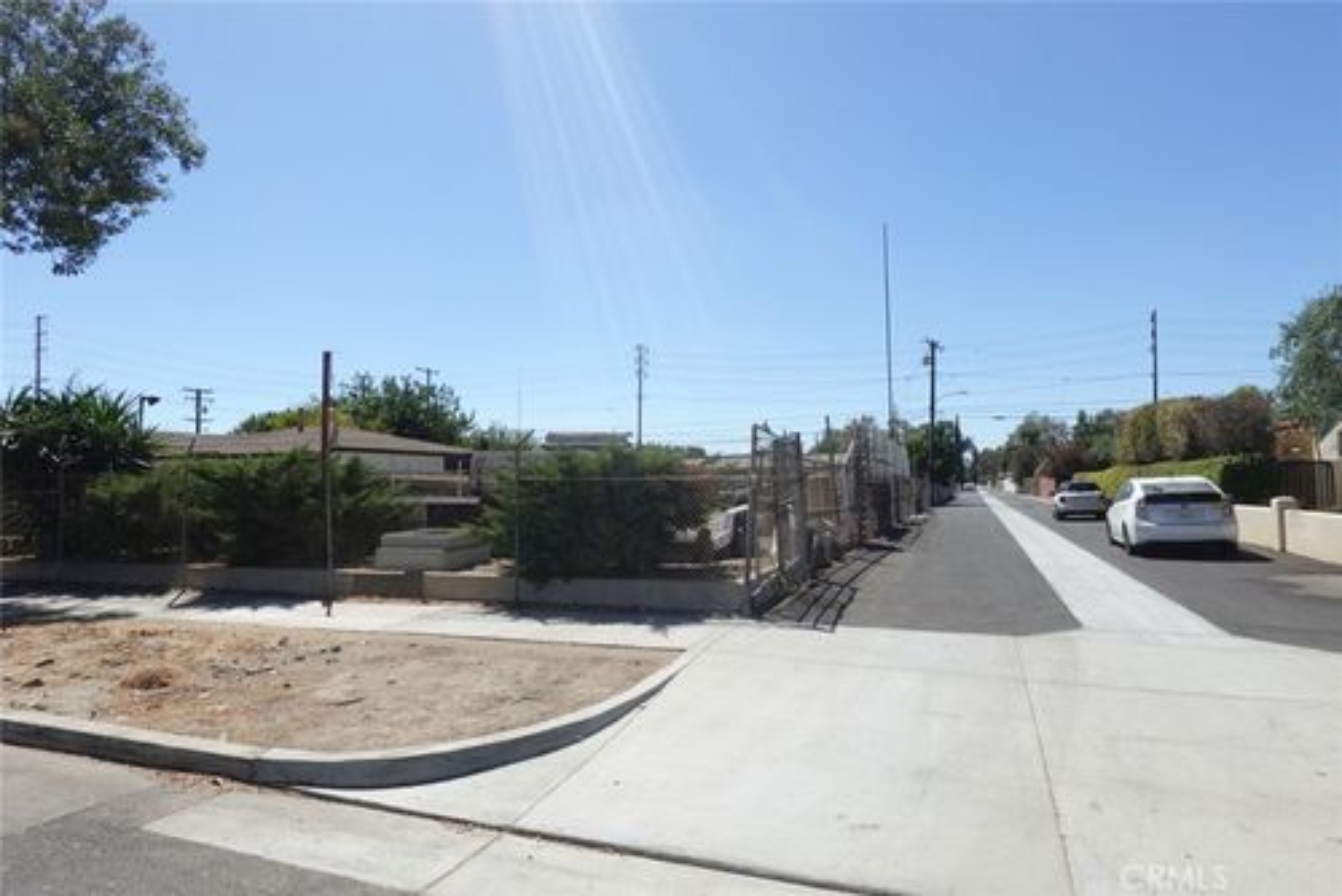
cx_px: 671
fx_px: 746
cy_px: 448
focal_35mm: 20
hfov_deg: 83.9
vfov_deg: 62.0
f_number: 8
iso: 125
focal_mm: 7.6
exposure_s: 1/250
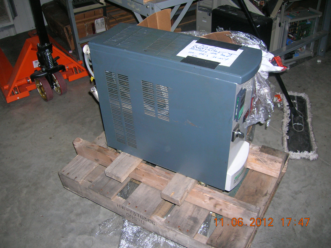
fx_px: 325
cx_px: 166
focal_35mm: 34
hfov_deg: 54.0
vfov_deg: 41.7
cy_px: 124
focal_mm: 5.7
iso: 94
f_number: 2.9
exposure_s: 1/60.1
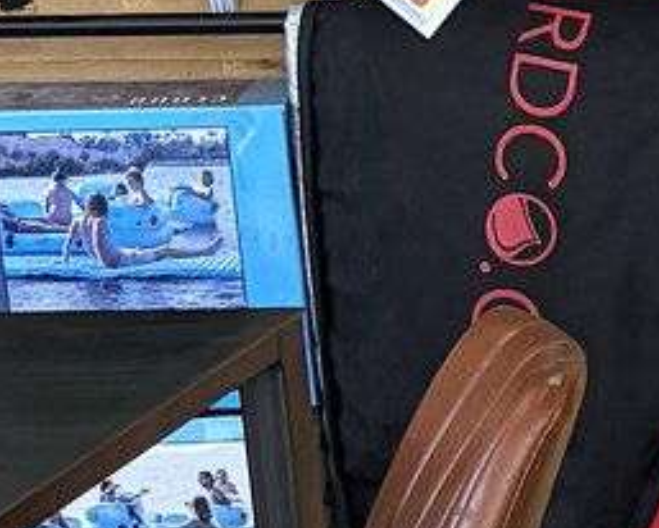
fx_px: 3084
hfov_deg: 10.8
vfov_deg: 9.2
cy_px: 1056
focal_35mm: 158
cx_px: 1428
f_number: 1.6
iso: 125
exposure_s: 1/232
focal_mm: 5.96
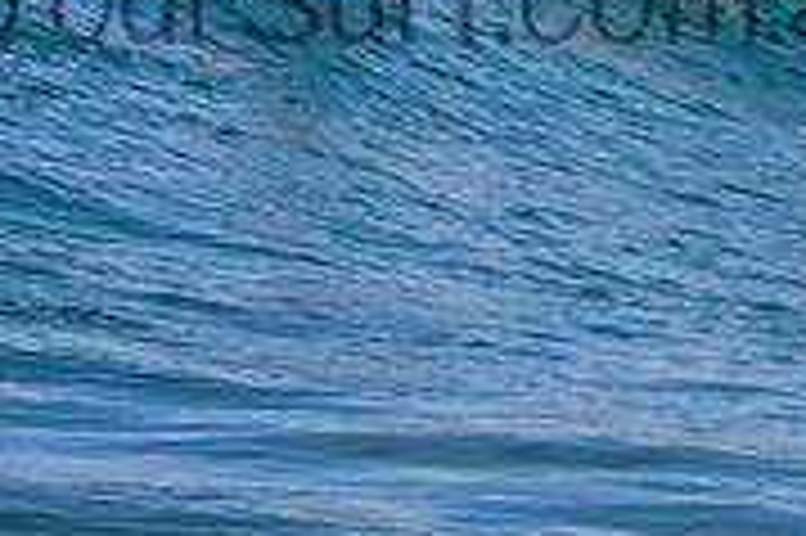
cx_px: 441
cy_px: -61
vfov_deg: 0.5
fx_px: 58134
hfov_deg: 0.8
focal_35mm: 2599
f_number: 11
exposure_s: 1/2000
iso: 1400
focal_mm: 800
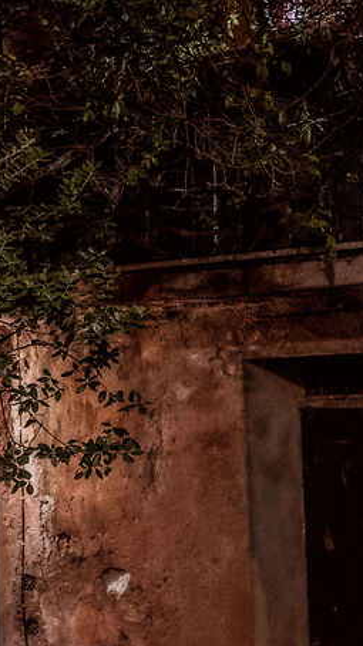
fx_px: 2655
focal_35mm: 155
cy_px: 260
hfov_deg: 7.2
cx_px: -577
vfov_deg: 13.9
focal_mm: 28
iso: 800
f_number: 1.7
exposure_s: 1/15
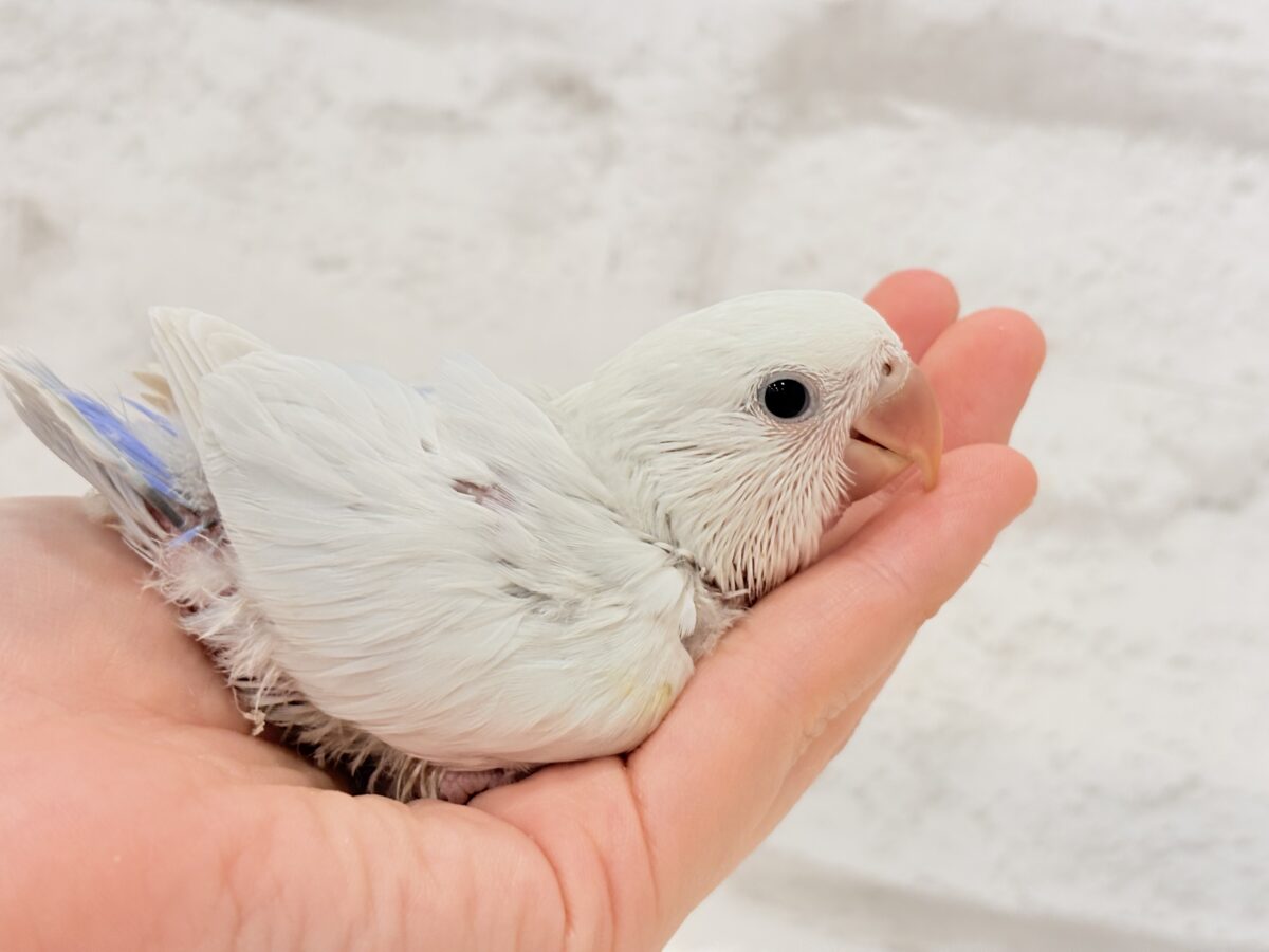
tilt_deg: -7.9
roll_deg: -7.1
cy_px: 476
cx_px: 634
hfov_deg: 36.8
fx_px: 1906
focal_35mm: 52
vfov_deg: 28.0
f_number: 1.6
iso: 100
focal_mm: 5.96
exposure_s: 1/100
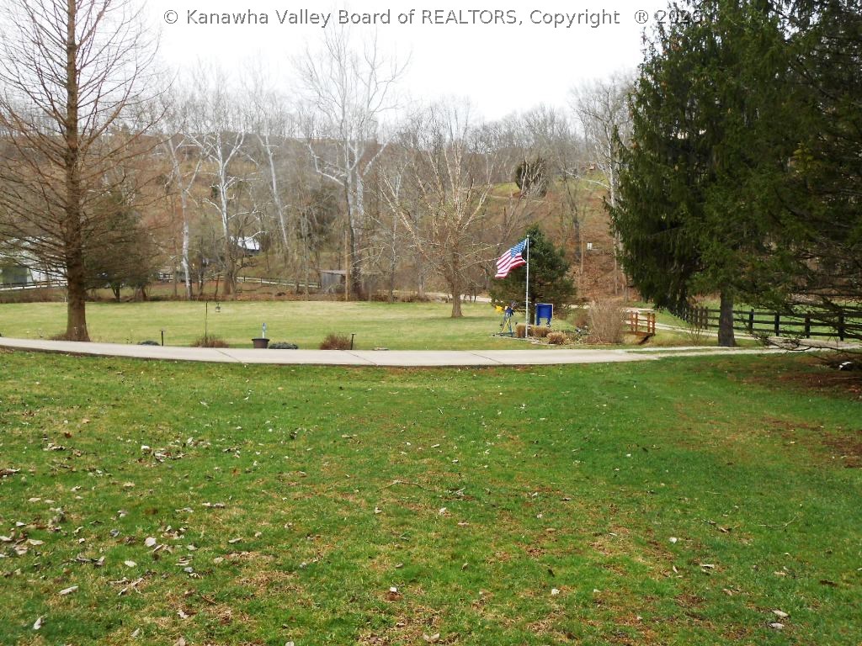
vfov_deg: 41.8
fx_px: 847
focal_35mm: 34
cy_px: 323
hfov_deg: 54.0
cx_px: 431
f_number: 3.9
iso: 80
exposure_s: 1/200
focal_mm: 6
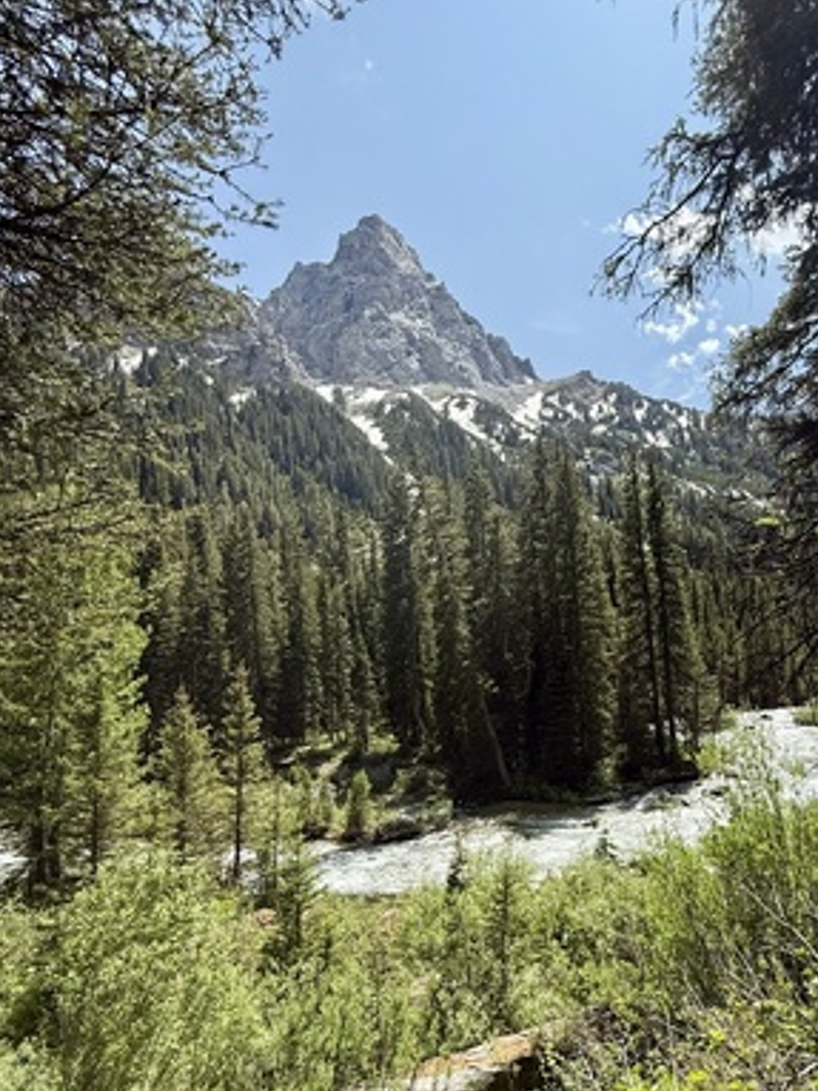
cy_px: 638
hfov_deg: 67.6
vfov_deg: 83.9
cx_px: 510
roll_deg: +3.0
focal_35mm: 19
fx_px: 599
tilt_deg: +6.5
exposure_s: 1/1189
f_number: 2.2
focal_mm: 2.22
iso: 64
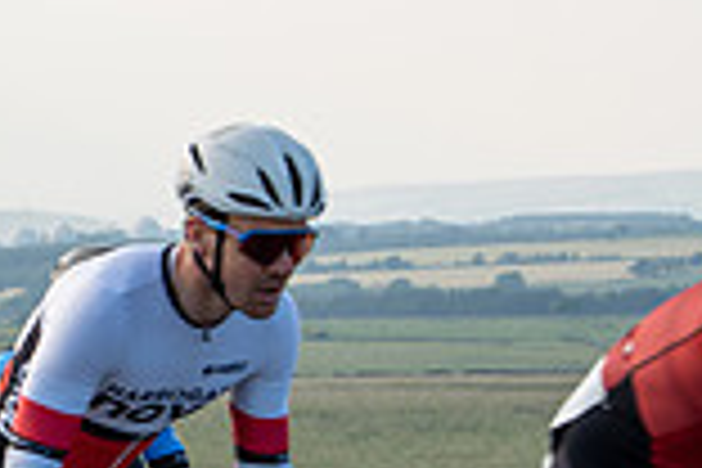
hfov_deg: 7.7
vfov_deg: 5.3
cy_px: 583
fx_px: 5070
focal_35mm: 260
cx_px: -558
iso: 200
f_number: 6.3
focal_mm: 70
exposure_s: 1/320
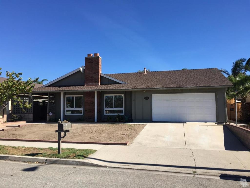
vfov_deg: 48.2
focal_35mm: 29
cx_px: 125
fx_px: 209
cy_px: 94
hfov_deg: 61.7
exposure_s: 1/1425
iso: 25
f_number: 2.2
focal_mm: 4.15
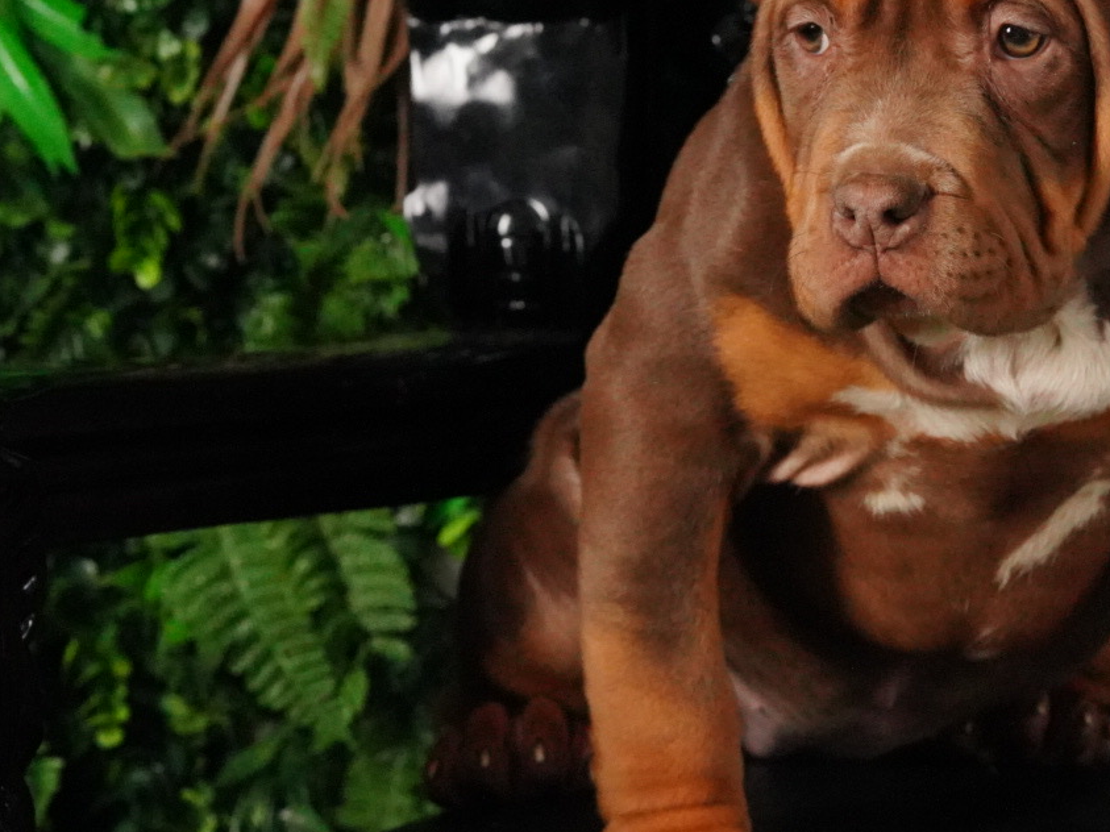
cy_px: 267
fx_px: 7983
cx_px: 1019
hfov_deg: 7.9
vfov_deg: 6.0
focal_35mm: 249
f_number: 11
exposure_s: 1/250
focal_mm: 135
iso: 12800
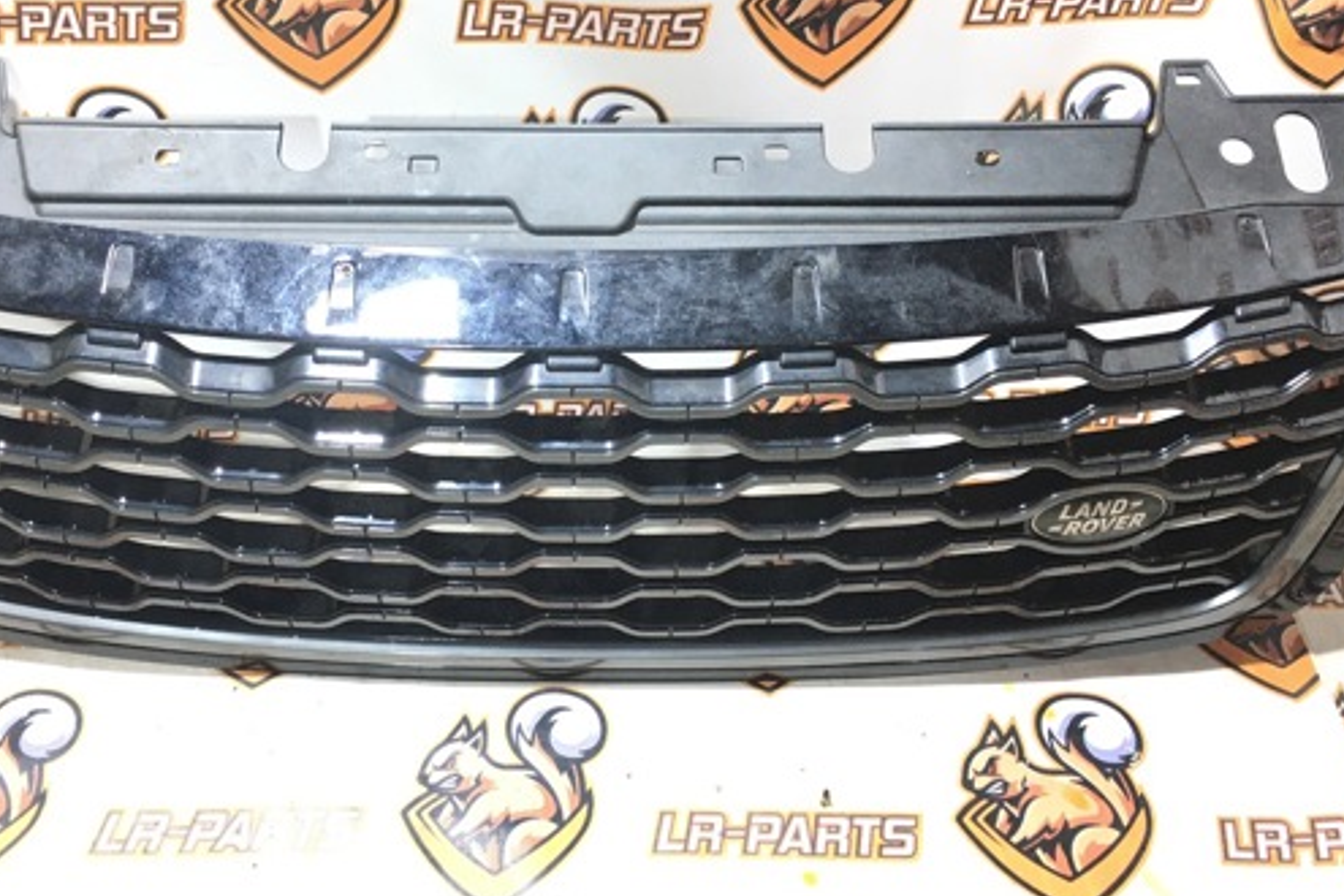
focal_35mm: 39
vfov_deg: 34.0
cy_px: 322
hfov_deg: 49.4
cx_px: 586
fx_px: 1456
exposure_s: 1/33
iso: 50
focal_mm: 4.15
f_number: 2.2
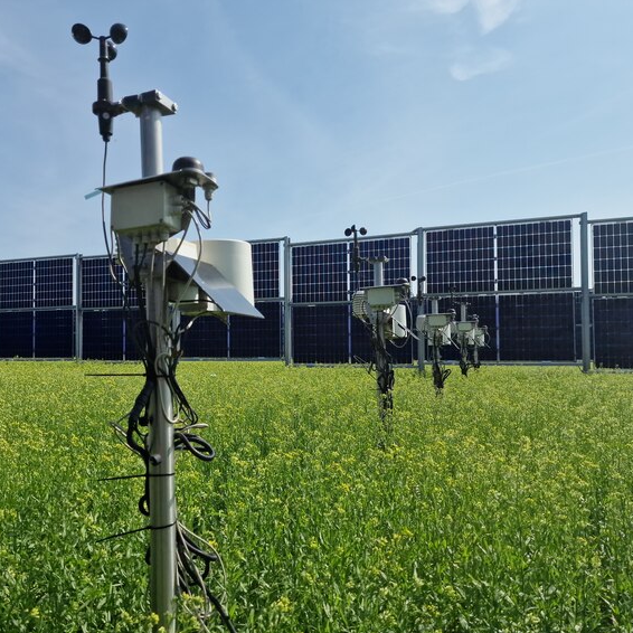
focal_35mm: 28
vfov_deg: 57.3
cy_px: 324
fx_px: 579
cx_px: 287
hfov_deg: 57.2
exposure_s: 1/16129
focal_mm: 6.4
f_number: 1.8
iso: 50
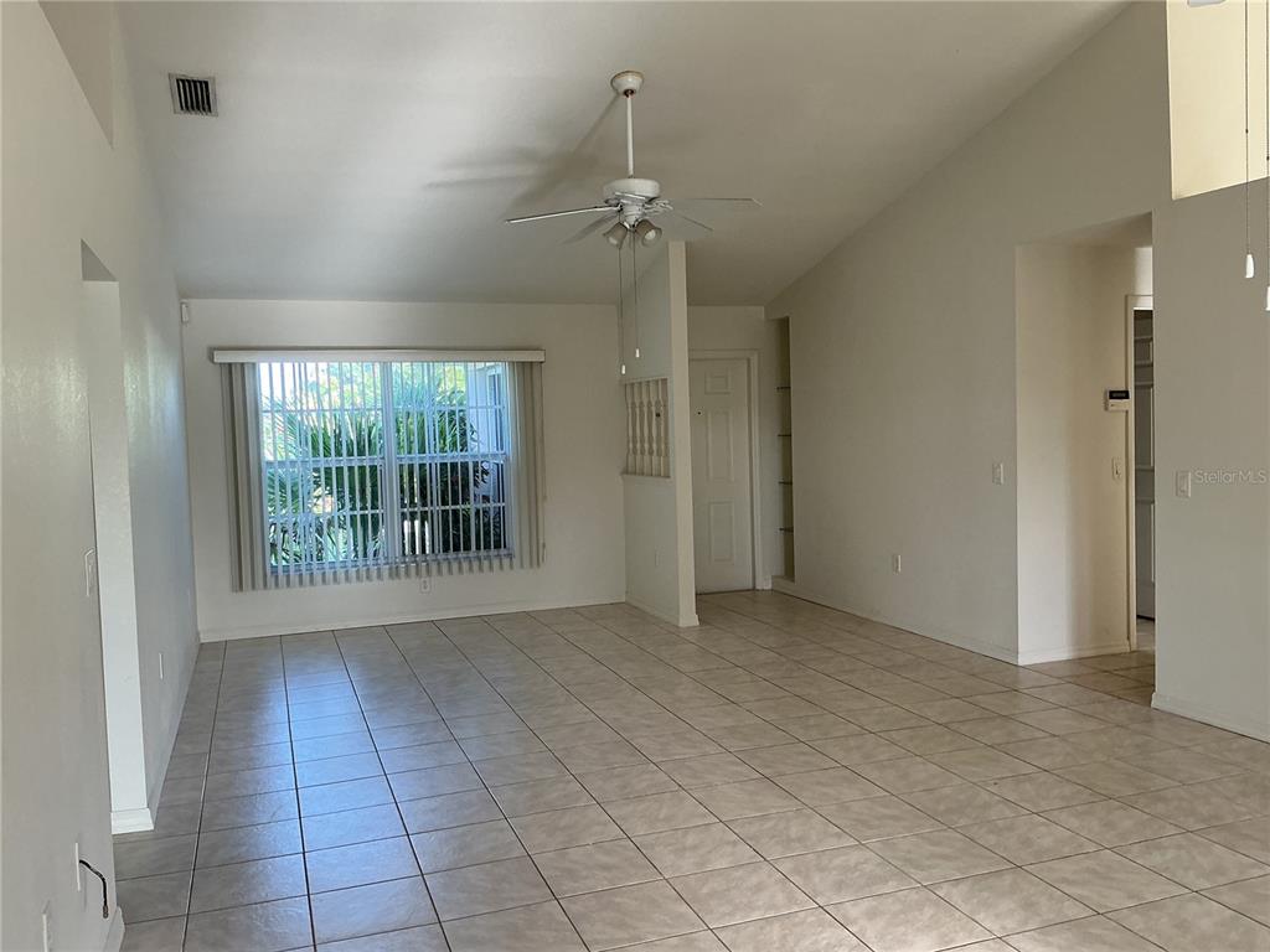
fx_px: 1064
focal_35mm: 29
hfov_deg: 61.7
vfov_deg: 48.2
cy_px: 476
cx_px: 635
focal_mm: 3
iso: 50
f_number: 1.8
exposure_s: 1/60
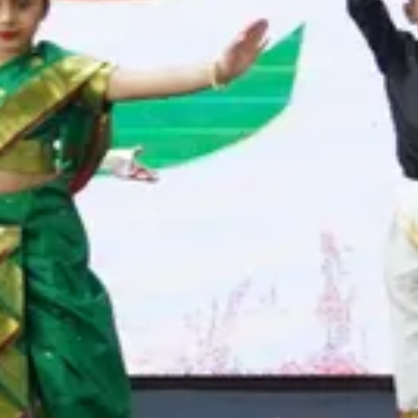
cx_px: -668
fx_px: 3976
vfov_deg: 5.9
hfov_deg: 5.7
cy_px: -276
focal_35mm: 291
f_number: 4.5
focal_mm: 31
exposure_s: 1/160
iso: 3200
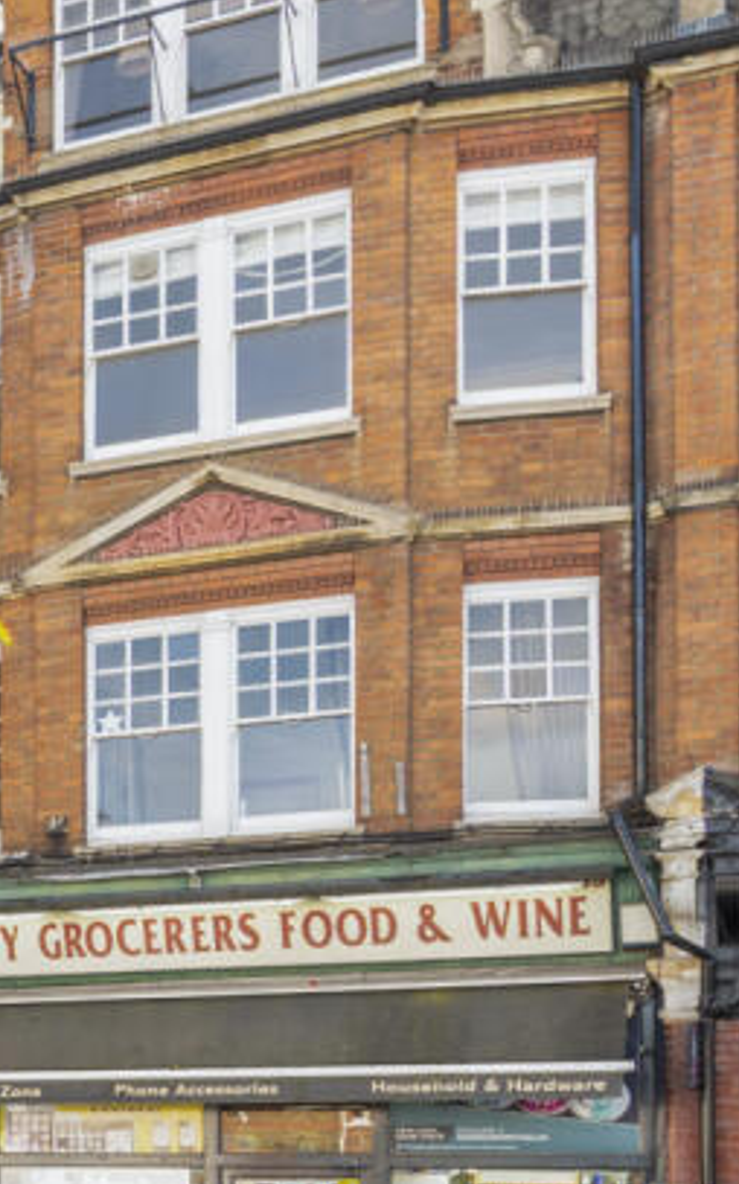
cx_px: -611
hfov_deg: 20.6
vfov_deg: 46.8
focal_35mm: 42
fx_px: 1364
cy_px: 519
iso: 200
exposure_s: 1/60
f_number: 8
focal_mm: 16.5
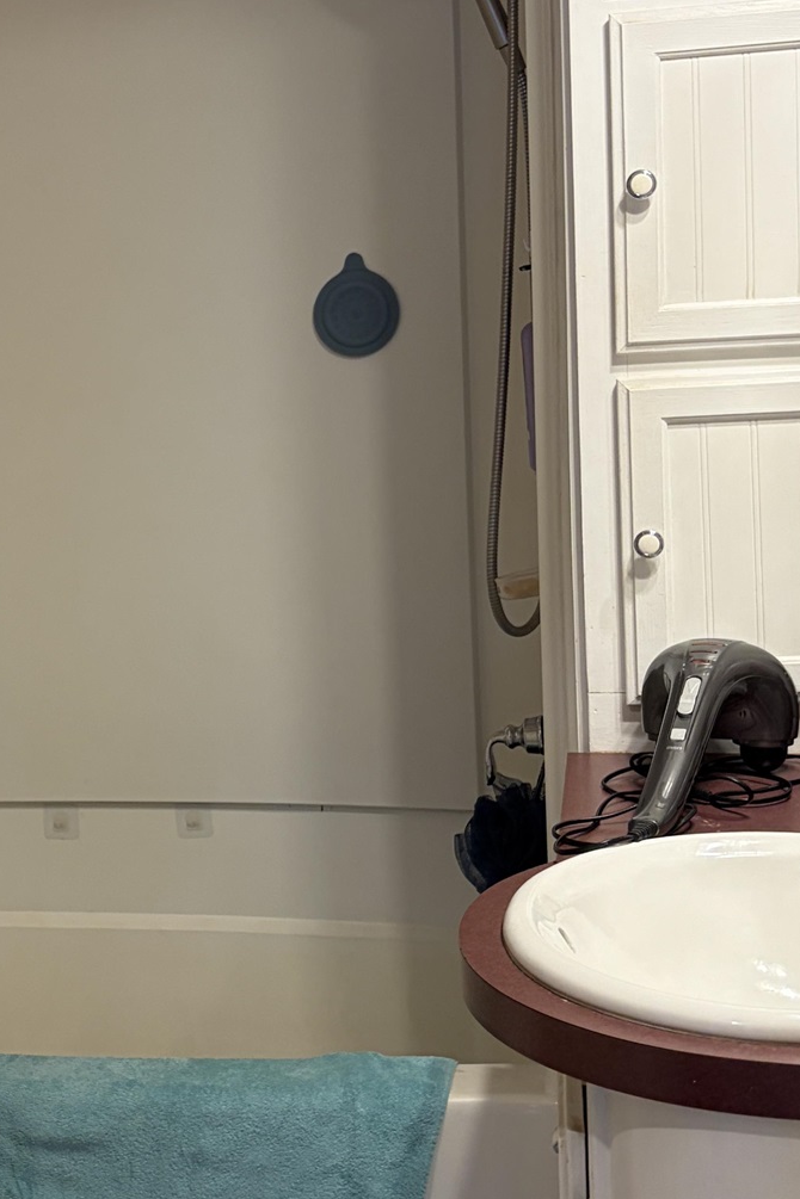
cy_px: 571
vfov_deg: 32.4
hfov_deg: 21.4
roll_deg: +3.2
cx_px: 63
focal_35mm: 62
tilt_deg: -7.5
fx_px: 2067
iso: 125
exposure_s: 1/60
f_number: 1.6
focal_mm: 5.96
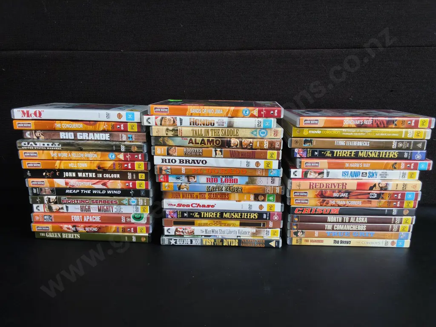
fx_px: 340
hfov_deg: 65.3
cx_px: 218
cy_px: 164
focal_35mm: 27
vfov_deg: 51.4
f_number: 2
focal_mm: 2.87
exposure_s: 1/100
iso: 32
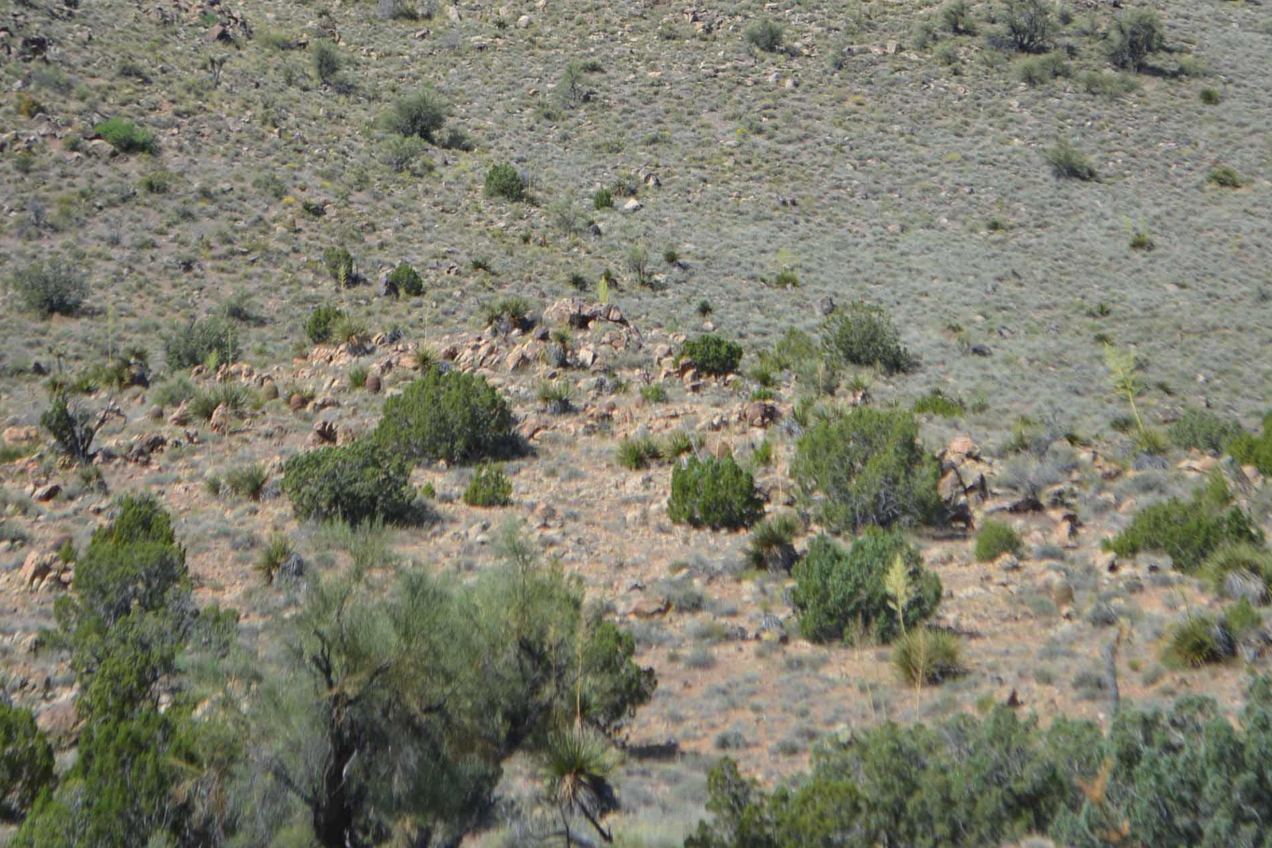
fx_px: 4621
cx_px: 688
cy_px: 179
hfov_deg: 15.7
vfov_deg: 10.5
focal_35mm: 131
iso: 400
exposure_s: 1/1600
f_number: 6.3
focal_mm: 55
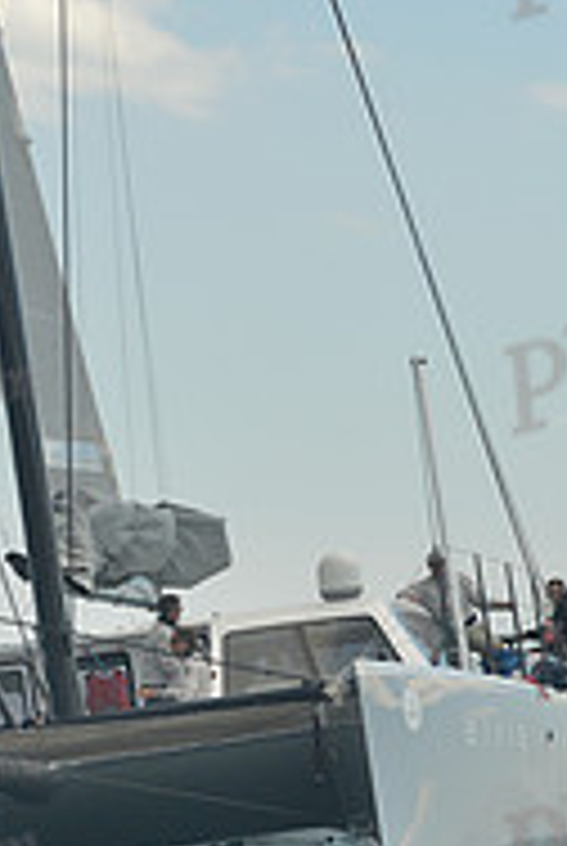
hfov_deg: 4.1
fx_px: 7979
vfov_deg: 6.1
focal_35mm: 339
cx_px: 274
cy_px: 614
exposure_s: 1/800
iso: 400
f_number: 5
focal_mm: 110
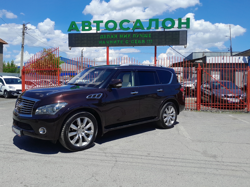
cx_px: 119
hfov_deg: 61.6
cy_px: 85
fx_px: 209
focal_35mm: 29
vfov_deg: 48.2
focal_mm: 3.98
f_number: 1.8
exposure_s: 1/609
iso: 40
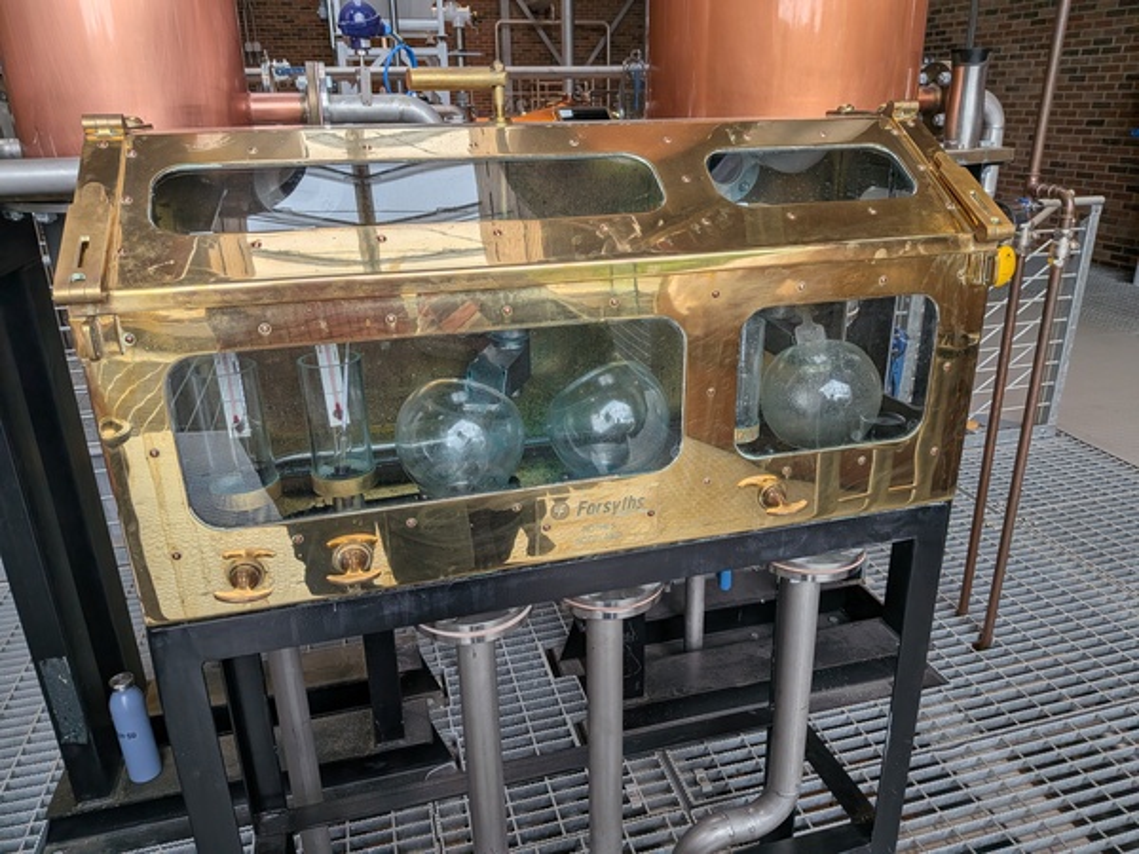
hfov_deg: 71.6
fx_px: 790
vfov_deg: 56.8
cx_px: 570
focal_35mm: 24
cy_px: 427
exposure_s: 1/1170
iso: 26
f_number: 1.7
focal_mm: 4.53
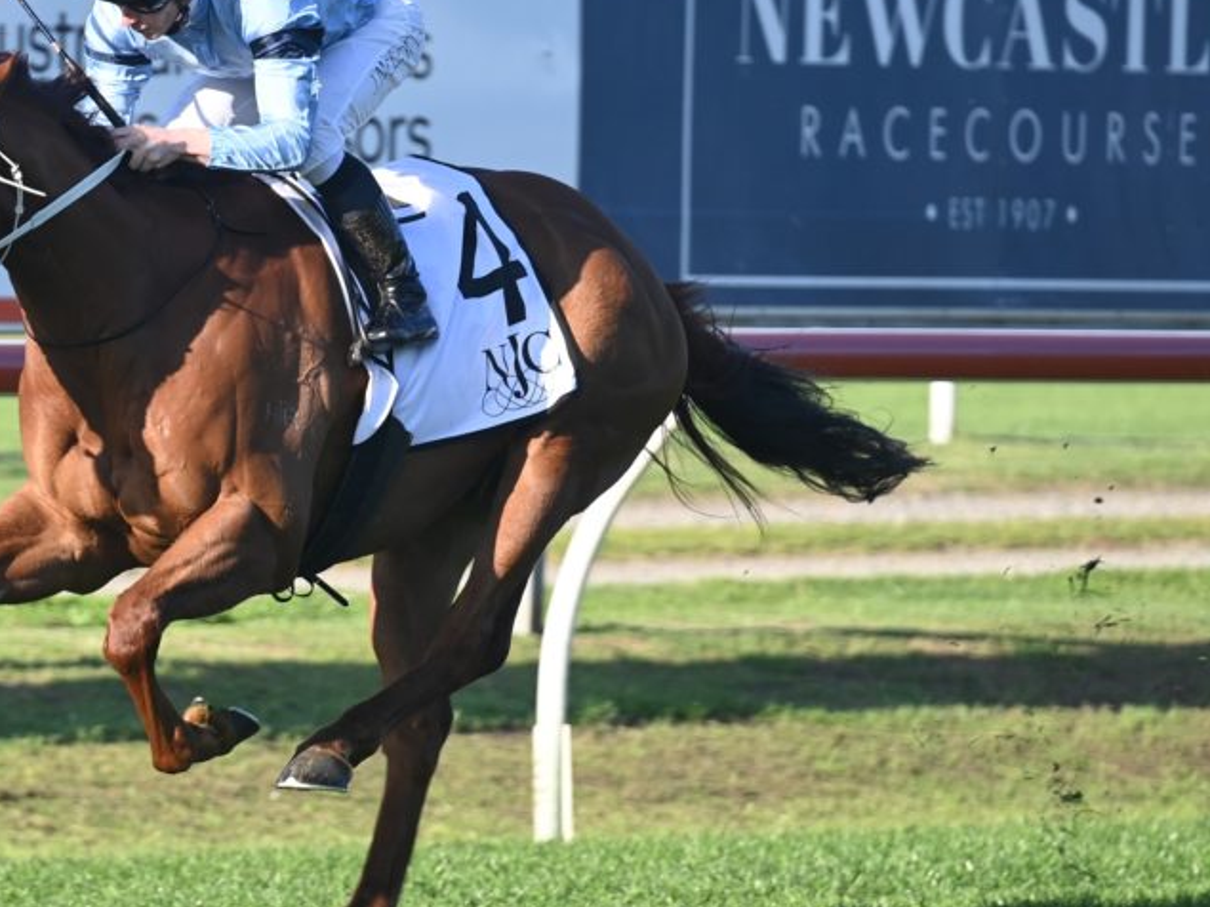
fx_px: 21668
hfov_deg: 3.2
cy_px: 380
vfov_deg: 2.4
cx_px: 328
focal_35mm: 620
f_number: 5.6
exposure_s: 1/1600
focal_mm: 400
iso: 900
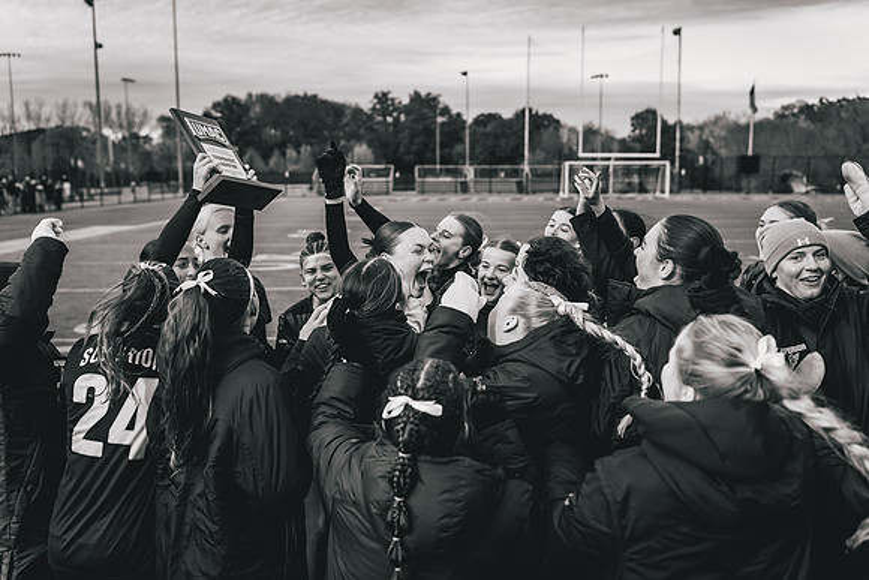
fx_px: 845
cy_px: 290
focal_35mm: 35
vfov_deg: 37.9
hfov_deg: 54.4
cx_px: 434
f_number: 2.8
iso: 800
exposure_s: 1/1600
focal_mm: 35
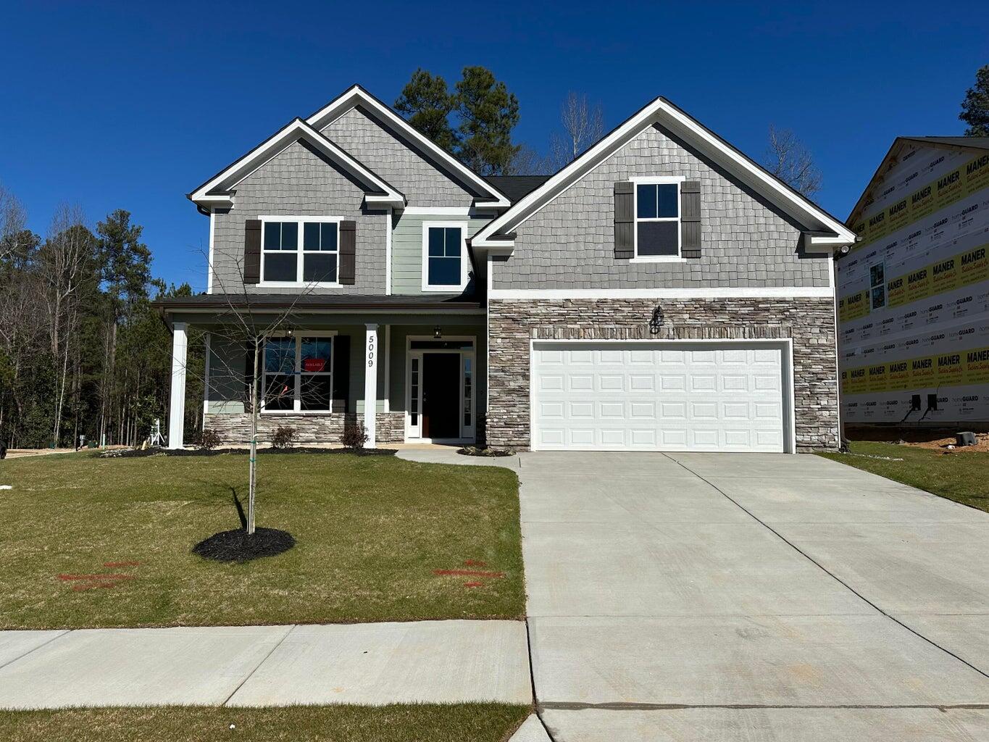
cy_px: 371
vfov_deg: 56.8
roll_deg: -0.3
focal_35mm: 24
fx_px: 686
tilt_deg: +4.5
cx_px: 494
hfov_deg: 71.6
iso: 80
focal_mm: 6.86
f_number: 1.78
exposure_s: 1/10753
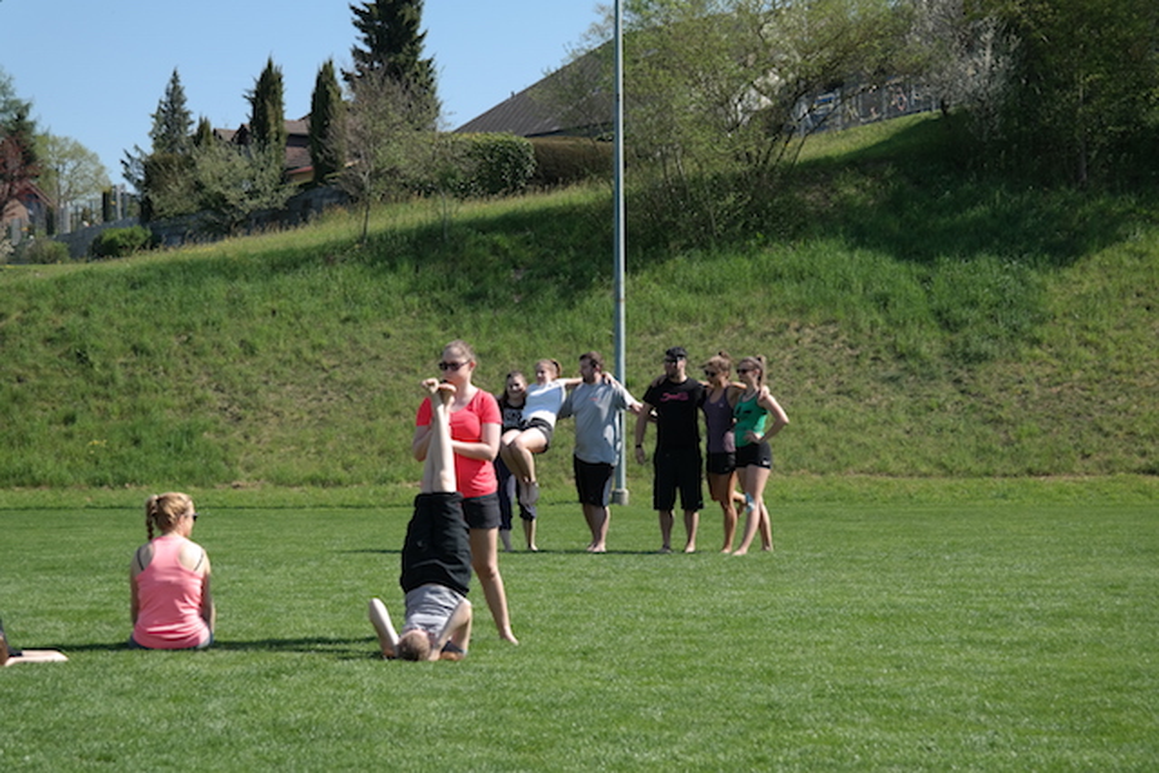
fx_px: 2576
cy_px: 386
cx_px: 580
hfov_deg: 25.4
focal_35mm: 80
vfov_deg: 17.1
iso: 100
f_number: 5.6
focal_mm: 52
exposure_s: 1/250
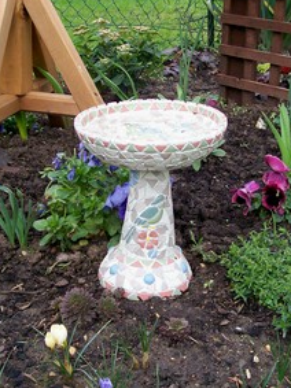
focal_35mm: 56
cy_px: 149
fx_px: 628
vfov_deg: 34.2
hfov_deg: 26.1
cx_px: 146
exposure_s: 1/176
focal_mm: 6
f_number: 2.7
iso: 80
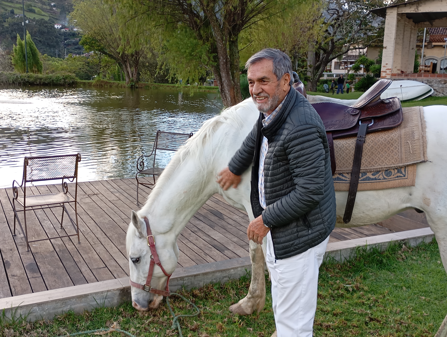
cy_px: 168
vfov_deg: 36.9
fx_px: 504
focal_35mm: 39
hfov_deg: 47.8
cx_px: 224
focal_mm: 4.27
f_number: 1.8
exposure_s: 1/50
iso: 100
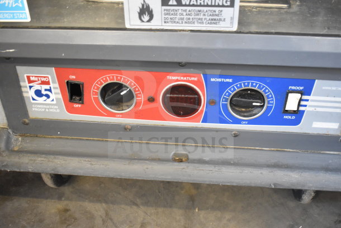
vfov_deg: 34.2
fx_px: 369
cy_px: 114
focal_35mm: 39
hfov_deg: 49.5
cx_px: 170
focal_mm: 26
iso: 3200
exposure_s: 1/40
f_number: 4
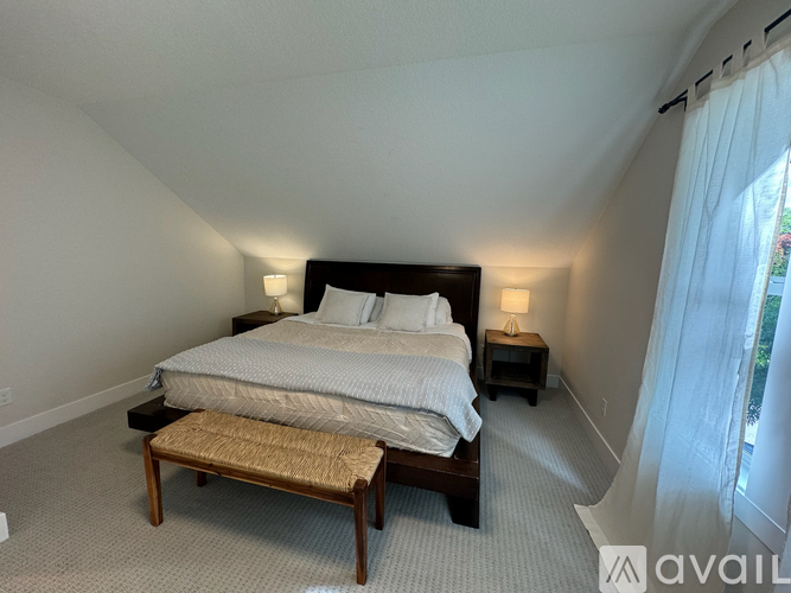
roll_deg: -2.1
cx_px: 396
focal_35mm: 14
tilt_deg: -7.7
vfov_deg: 85.7
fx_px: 320
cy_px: 296
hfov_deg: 102.1
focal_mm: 2.22
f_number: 2.2
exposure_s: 1/120
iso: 160
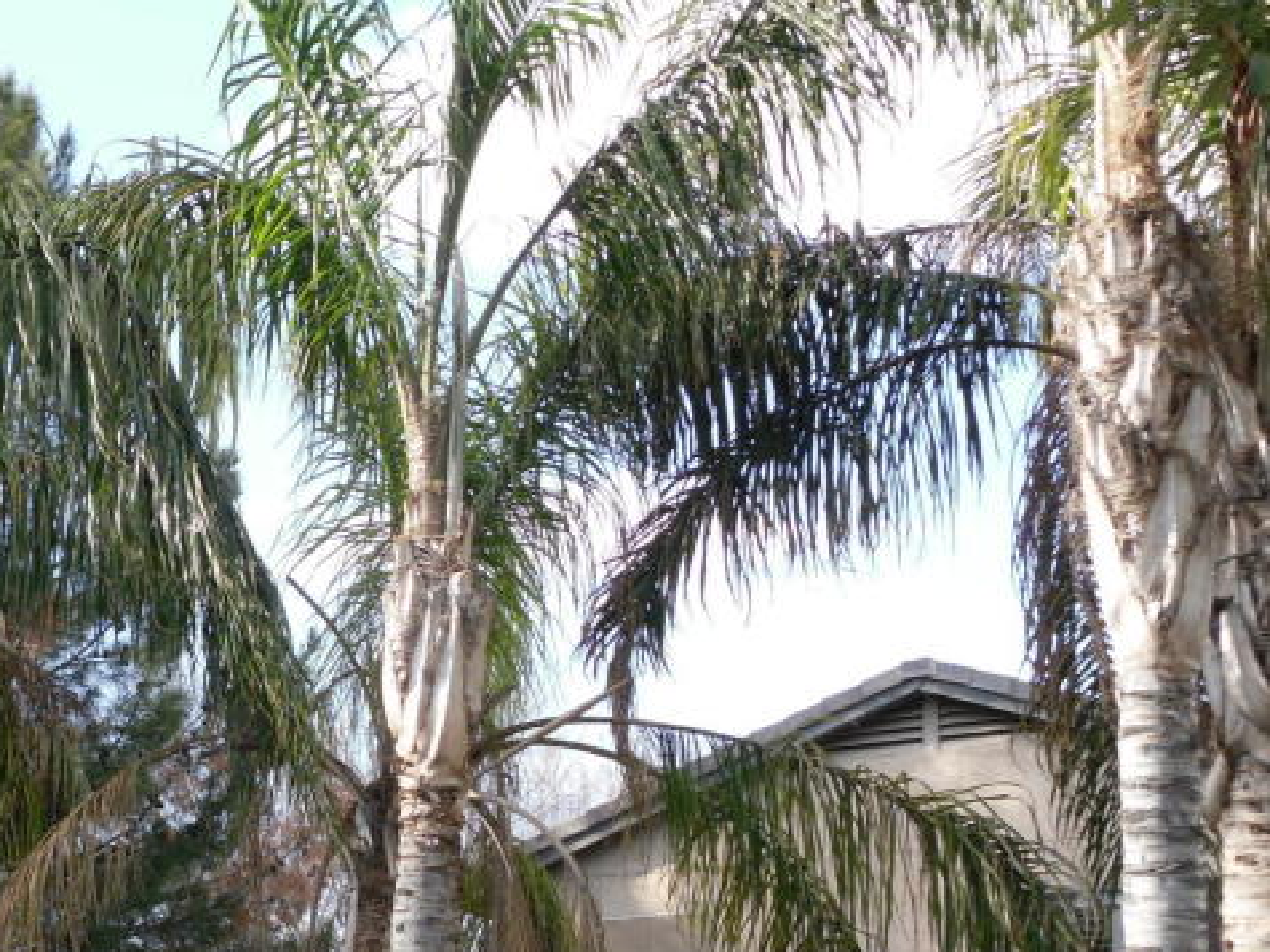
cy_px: 685
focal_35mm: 97
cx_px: 334
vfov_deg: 15.2
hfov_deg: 20.1
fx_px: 3558
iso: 80
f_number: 3.5
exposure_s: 1/158
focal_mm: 6.3
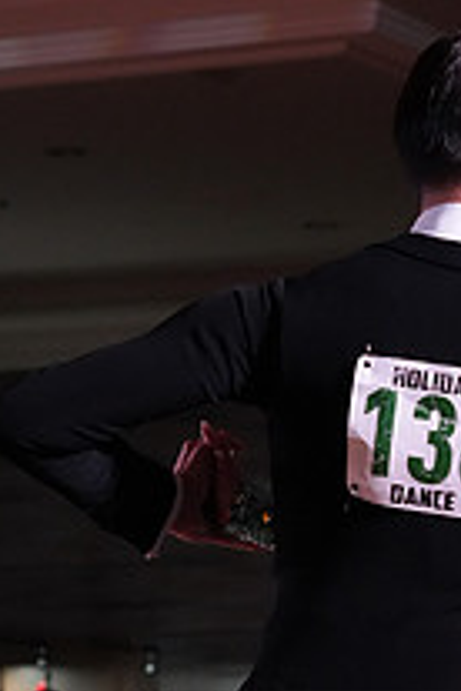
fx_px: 3284
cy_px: 804
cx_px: 610
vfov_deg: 11.8
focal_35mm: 171
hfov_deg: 7.9
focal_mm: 61
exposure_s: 1/320
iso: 5000
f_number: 5
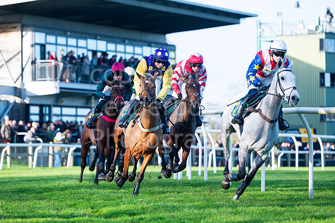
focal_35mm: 186
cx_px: 149
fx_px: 1731
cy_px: 100
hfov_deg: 11.1
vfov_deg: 7.4
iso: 320
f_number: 3.5
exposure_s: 1/1250
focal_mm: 165
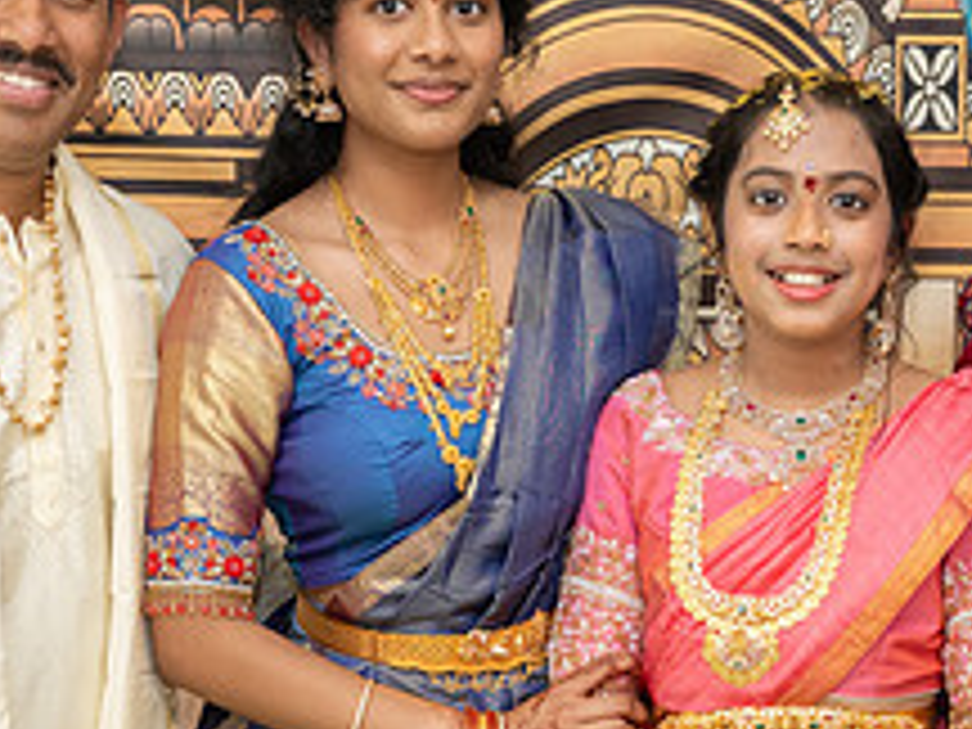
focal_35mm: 127
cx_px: 680
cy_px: 574
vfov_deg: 11.6
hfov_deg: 15.5
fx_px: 3566
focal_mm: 49
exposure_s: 1/160
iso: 800
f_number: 4
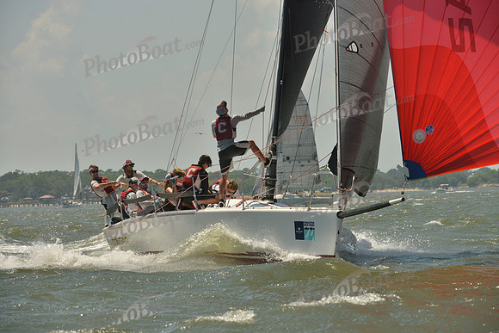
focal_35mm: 220
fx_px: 3050
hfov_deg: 9.4
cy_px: 166
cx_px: 250
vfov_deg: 6.2
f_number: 9
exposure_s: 1/1250
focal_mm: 220
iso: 280
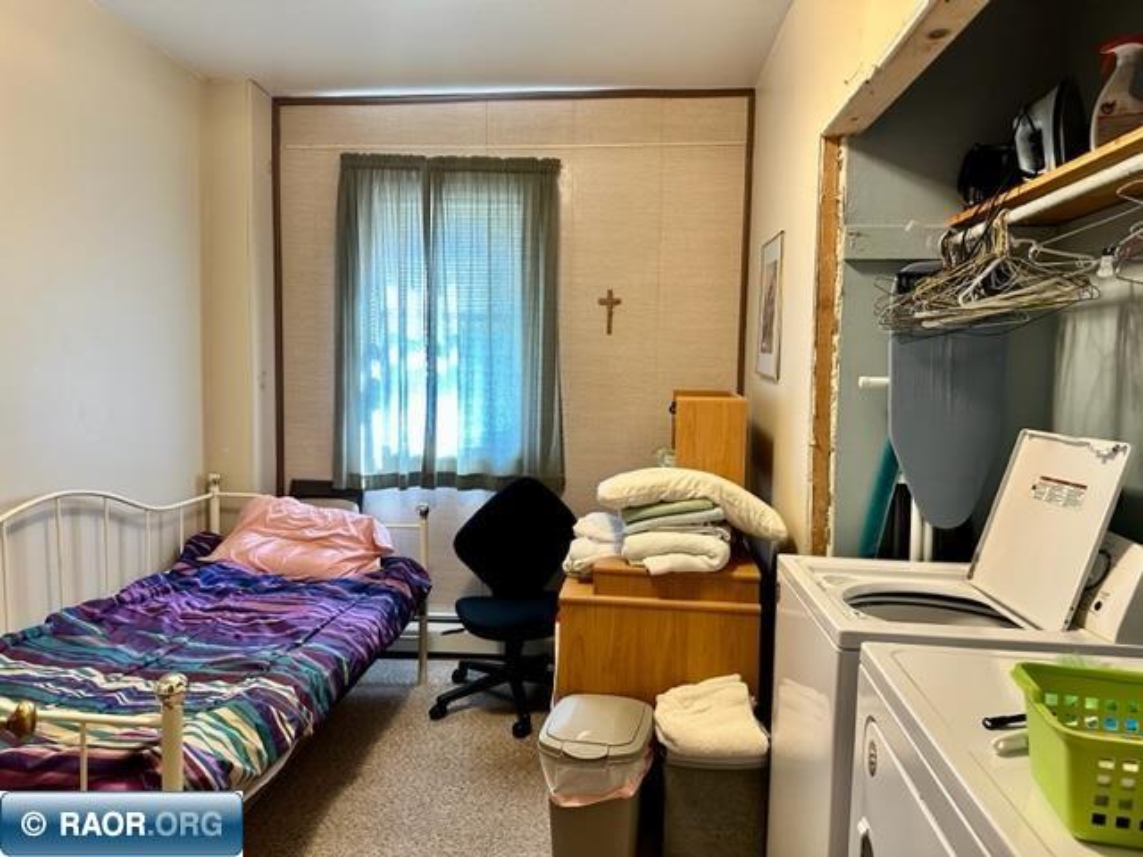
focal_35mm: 24
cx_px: 572
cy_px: 428
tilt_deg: -4.3
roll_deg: -1.3
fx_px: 792
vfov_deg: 56.8
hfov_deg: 71.6
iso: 320
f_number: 1.78
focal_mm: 6.86
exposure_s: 1/60
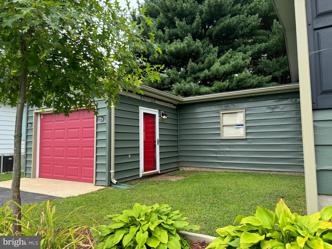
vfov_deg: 56.8
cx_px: 166
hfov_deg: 71.6
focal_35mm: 24
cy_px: 124
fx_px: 230
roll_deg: -0.2
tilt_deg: +3.7
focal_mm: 6.76
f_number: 1.78
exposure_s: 1/952
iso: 80
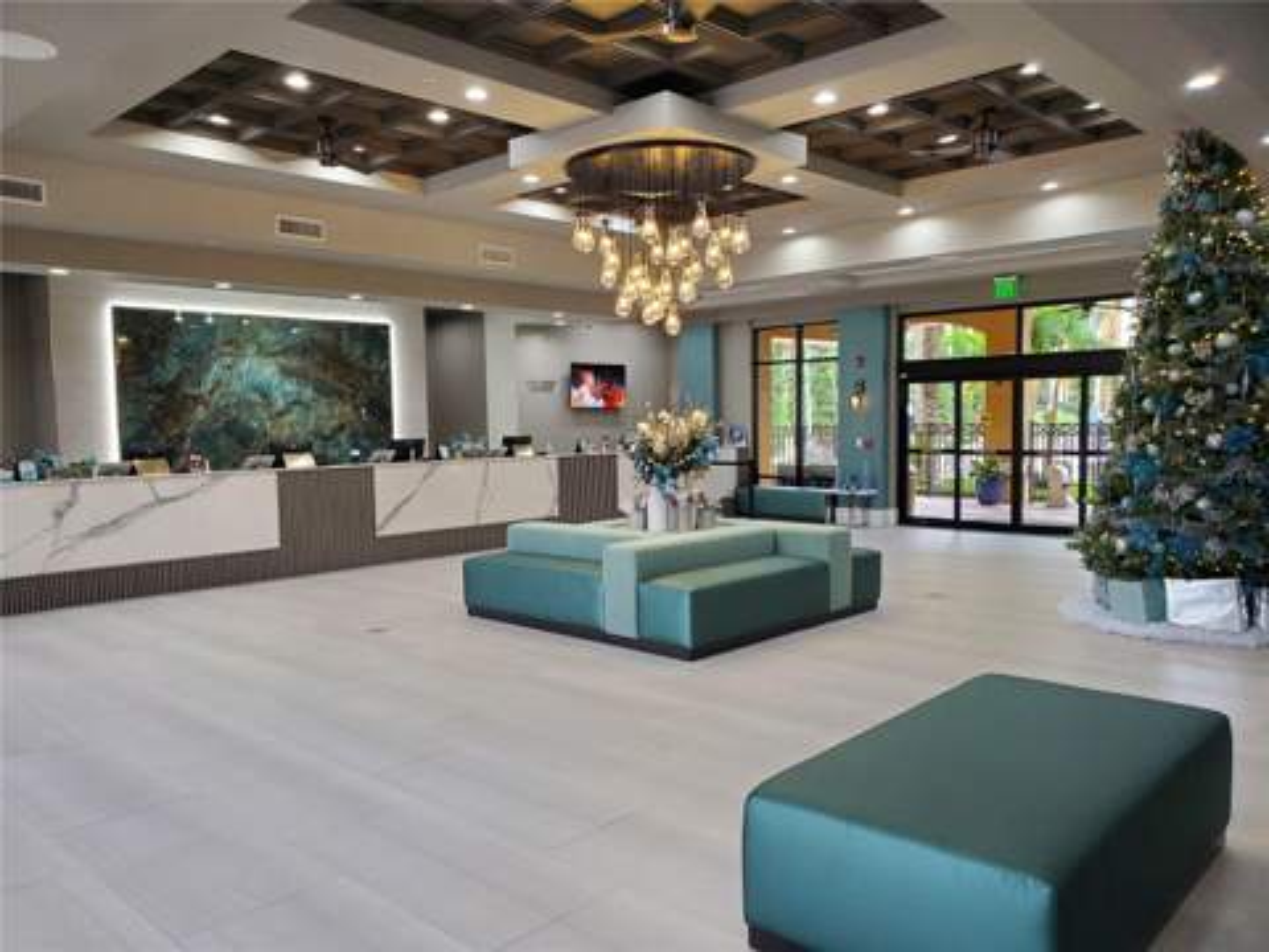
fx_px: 953
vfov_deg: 53.1
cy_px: 476
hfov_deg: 67.3
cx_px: 634
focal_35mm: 26
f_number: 2.4
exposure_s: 1/120
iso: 250
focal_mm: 4.3
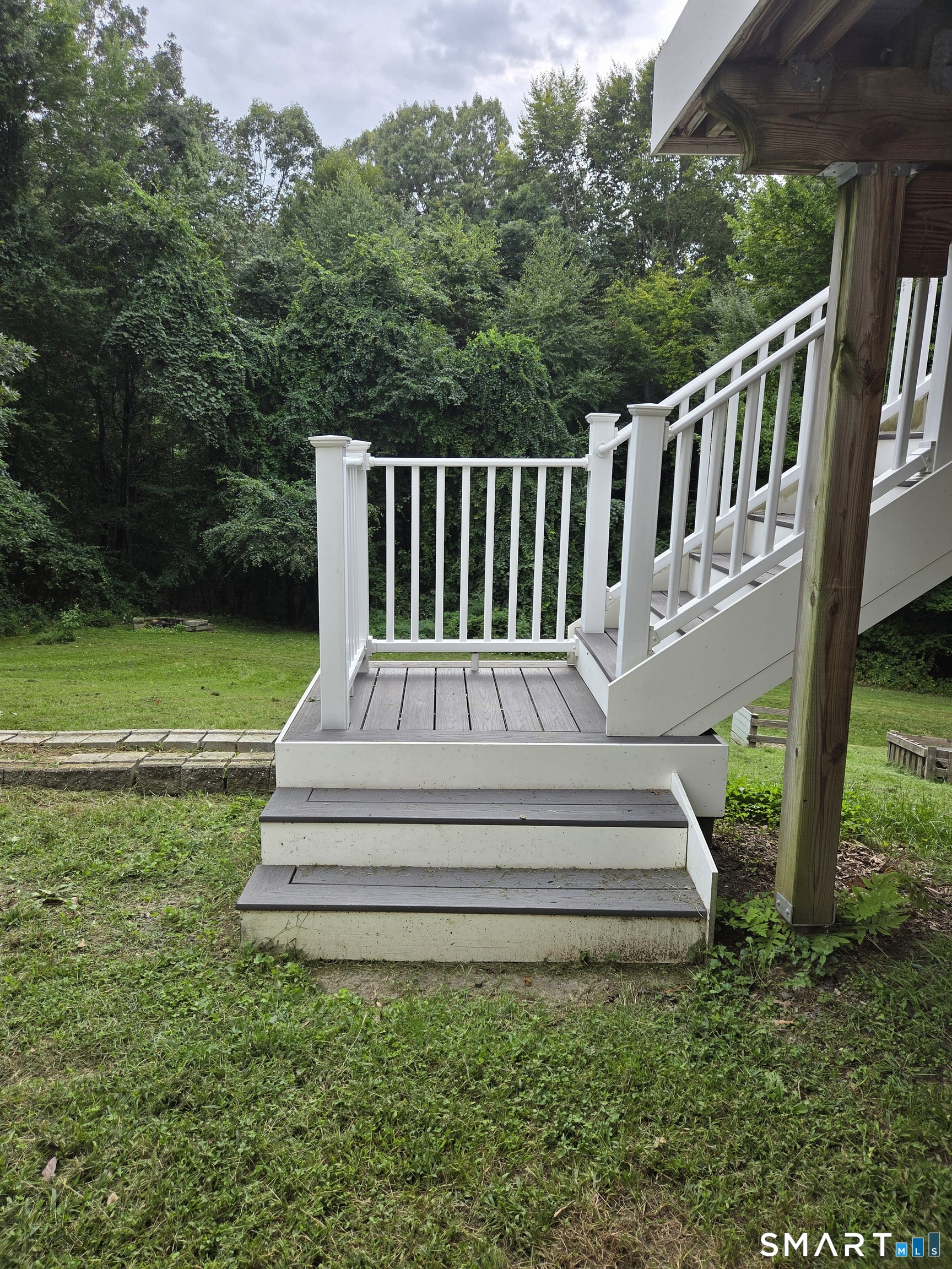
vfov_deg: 73.9
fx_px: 843
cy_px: 634
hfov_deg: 58.9
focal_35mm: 23
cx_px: 476
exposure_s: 1/1476
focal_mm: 5.4
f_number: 1.8
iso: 80
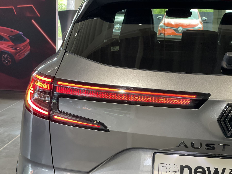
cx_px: 116
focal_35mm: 64
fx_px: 429
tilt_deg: -10.2
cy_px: 87
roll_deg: -0.9
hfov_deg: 30.3
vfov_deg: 22.9
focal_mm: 7.5
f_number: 2.2
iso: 125
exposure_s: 1/33
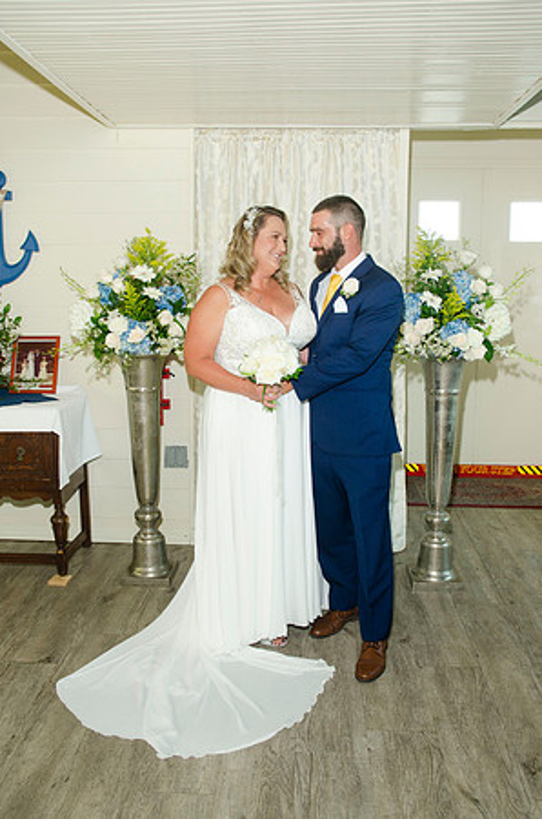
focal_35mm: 33
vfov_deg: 57.3
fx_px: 749
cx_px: 271
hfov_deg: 39.8
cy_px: 410
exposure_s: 1/125
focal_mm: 22
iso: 400
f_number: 5.6
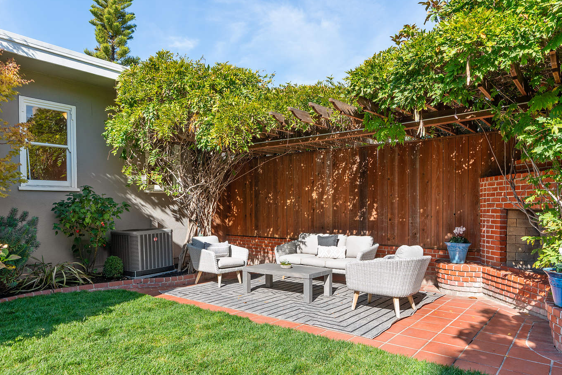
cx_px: 271
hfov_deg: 73.7
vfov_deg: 52.9
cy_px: 220
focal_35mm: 24
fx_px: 375
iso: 100
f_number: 7.1
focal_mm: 16
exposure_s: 1/100
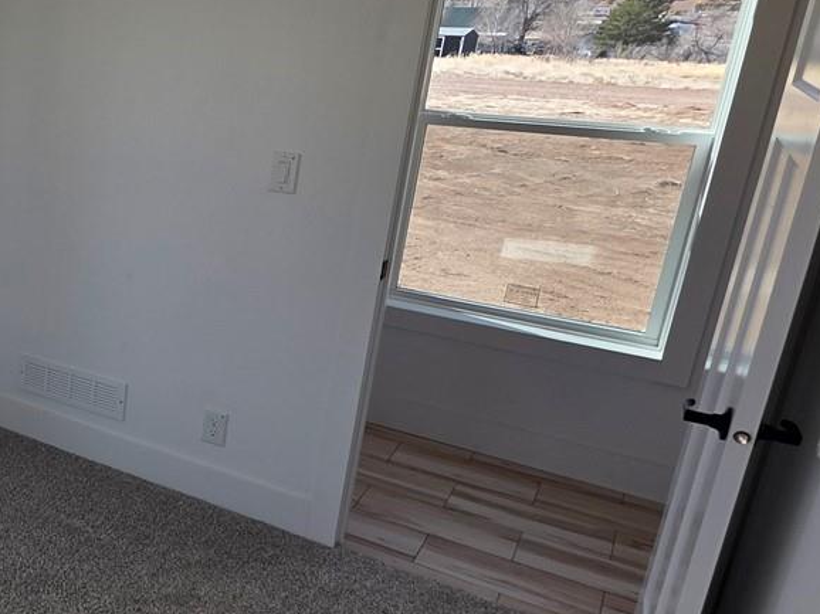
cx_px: -160
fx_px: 852
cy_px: 274
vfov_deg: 39.6
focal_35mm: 36
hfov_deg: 38.3
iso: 40
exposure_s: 1/432
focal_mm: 2.2
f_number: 1.9
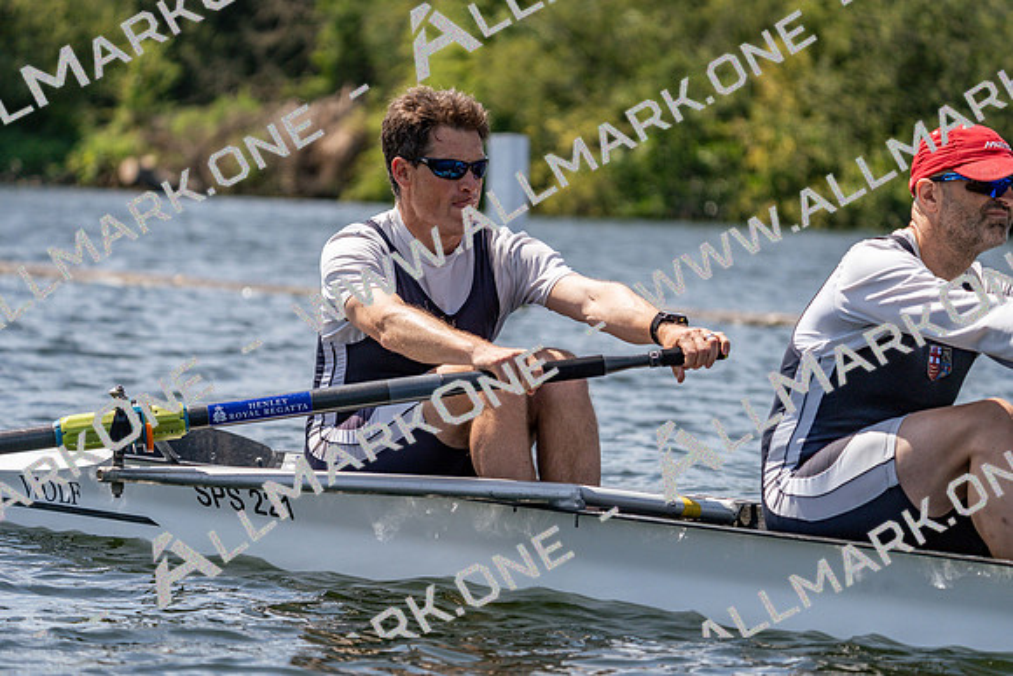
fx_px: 5629
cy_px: 338
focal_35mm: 200
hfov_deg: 10.3
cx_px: 506
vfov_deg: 6.9
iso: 250
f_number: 5.6
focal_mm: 200
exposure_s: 1/2000
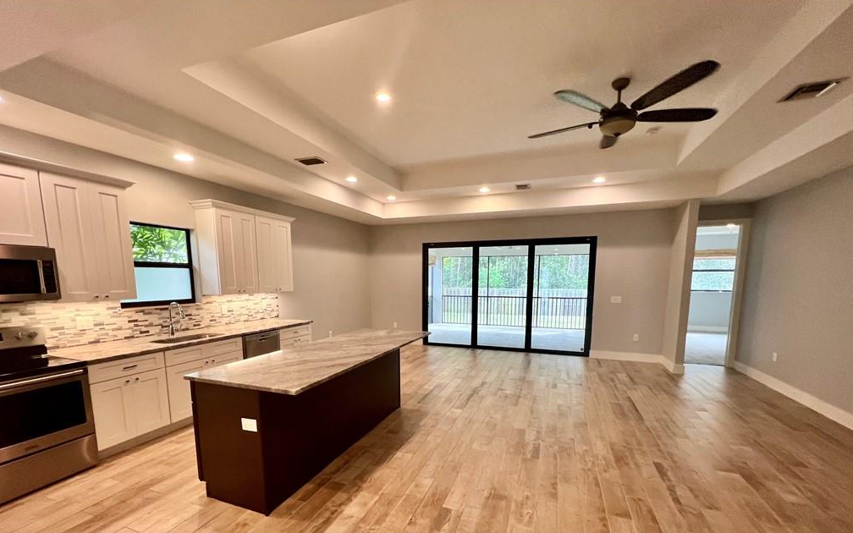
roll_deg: -0.1
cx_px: 423
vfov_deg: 77.7
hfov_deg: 105.3
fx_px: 325
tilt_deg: -8.0
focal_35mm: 14
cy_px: 321
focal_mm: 1.57
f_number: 1.8
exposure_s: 1/120
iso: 200
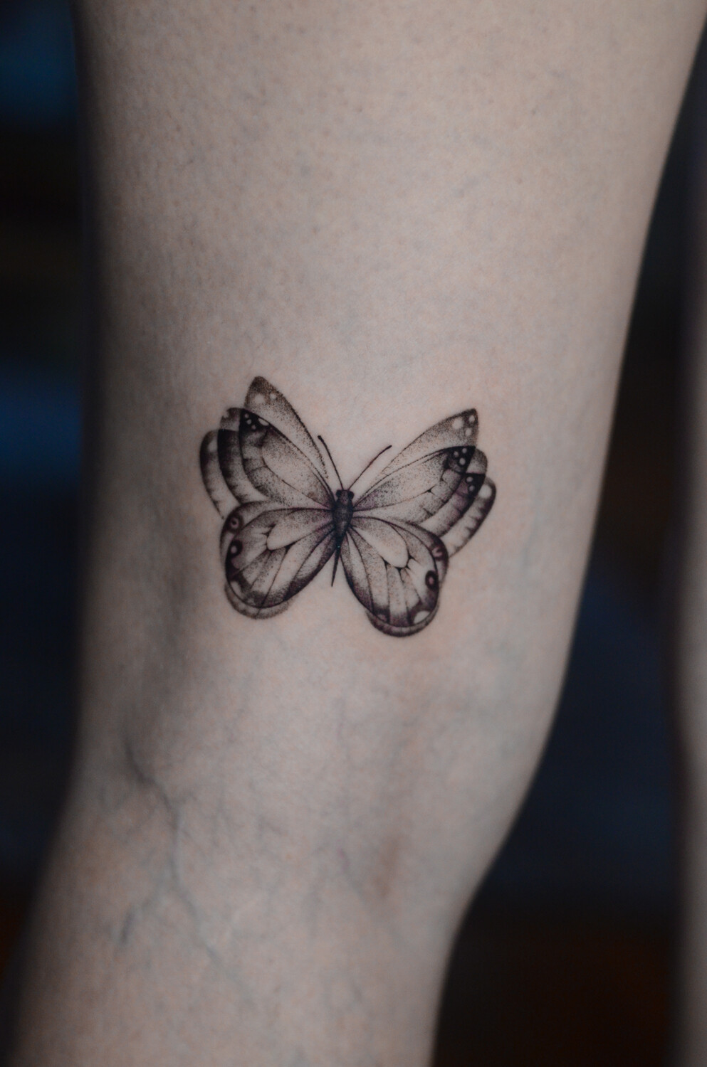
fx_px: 2220
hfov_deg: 18.1
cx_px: 354
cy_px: 534
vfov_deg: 27.0
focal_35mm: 75
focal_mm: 50
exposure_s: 1/320
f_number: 2.5
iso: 1600
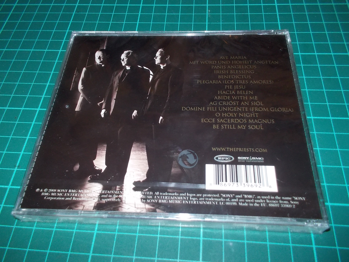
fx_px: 292
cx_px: 174
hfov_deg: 61.7
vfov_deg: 48.2
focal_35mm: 29
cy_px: 131
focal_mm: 4.1
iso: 200
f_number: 3.3
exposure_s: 1/30
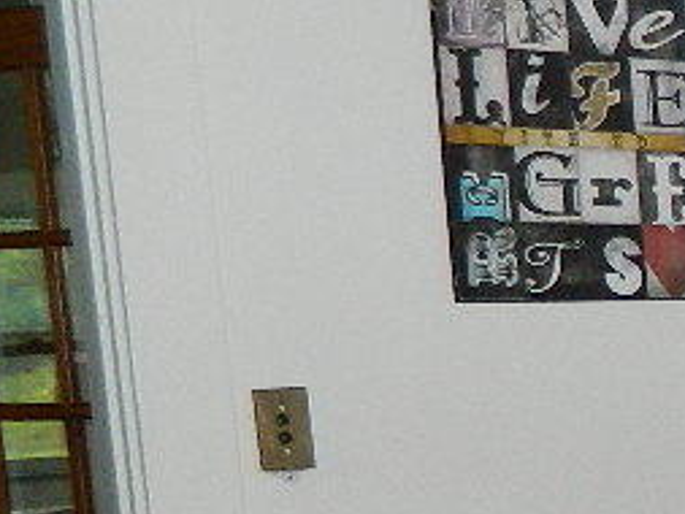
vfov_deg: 14.2
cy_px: 625
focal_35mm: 101
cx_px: 1378
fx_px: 2000
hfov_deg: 15.5
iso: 200
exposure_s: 1/30
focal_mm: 4.5
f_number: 3.1
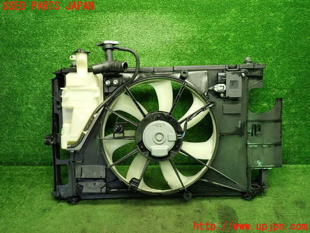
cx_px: 155
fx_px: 224
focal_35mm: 25
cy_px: 116
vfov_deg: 54.9
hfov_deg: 69.4
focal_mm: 4.5
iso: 200
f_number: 2
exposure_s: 1/30
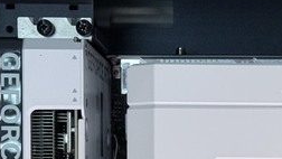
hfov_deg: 13.2
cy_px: 246
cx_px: 243
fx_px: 1212
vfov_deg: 7.4
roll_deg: -0.1
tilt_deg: -2.7
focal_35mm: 162
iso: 160
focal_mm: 6.76
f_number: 1.78
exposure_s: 1/60
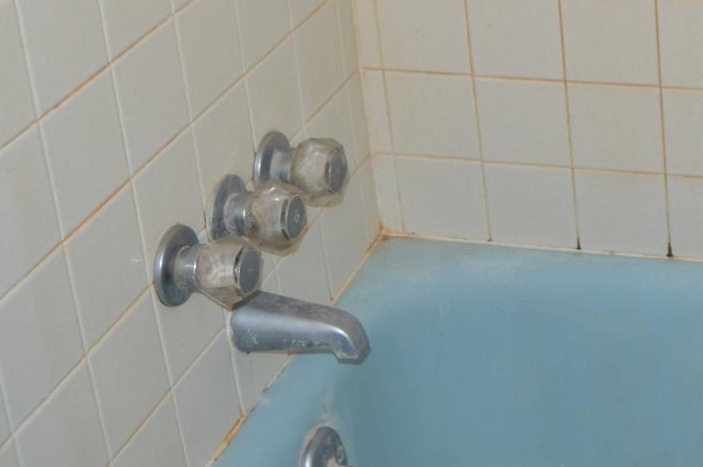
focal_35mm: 79
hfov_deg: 24.6
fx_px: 1541
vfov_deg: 16.7
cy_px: -49
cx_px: 695
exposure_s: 1/60
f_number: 3.5
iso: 560
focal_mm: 18
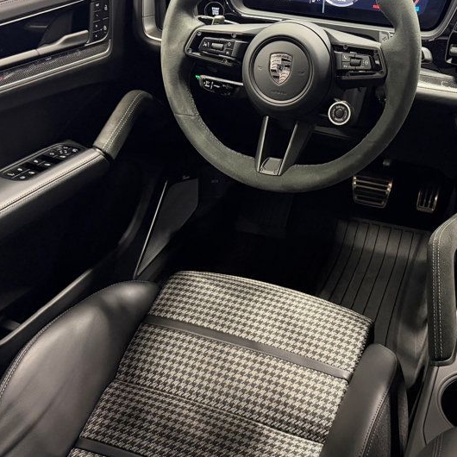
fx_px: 612
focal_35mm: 41
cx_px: 321
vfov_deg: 40.5
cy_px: 163
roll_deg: -3.4
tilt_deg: -27.2
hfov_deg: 40.2
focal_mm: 6.76
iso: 800
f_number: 1.78
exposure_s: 1/40
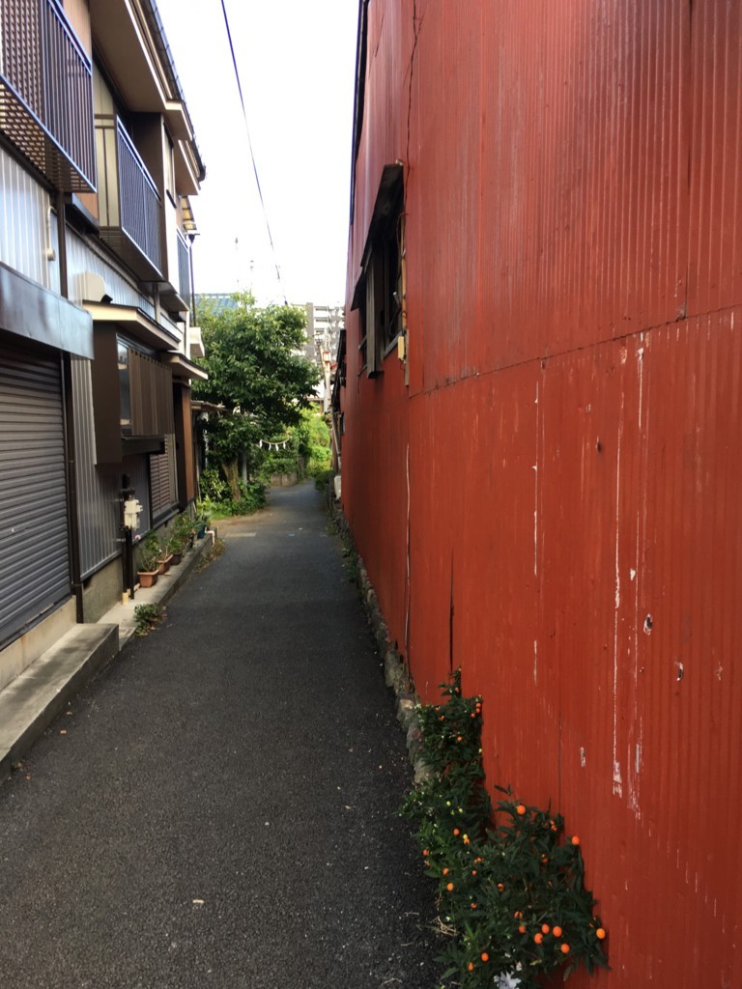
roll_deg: +0.3
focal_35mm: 29
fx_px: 829
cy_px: 494
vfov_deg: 61.7
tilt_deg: -3.5
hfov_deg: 48.2
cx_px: 371
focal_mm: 4.15
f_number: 2.2
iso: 40
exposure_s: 1/120
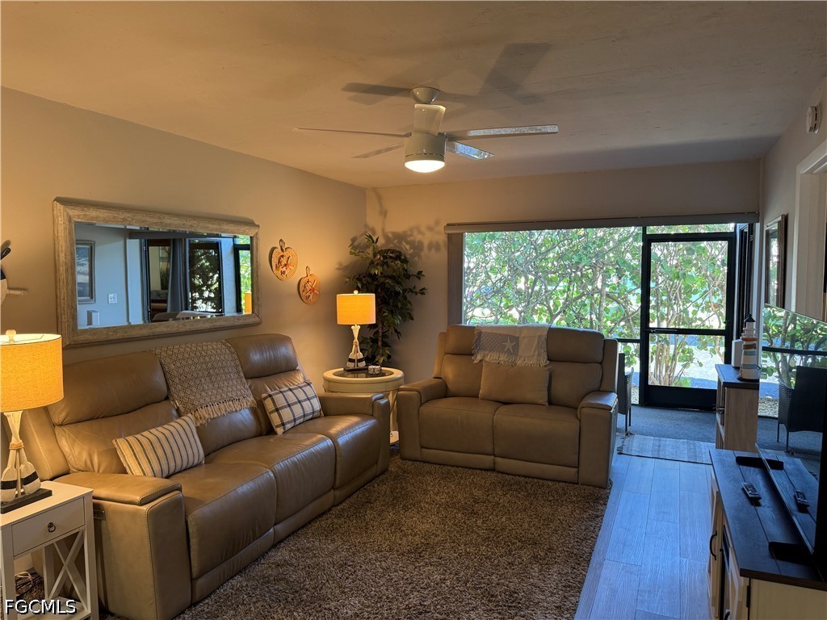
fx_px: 573
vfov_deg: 56.8
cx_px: 414
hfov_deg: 71.6
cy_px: 310
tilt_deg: -5.0
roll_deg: -0.3
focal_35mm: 24
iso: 200
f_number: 1.78
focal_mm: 6.76
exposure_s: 1/60
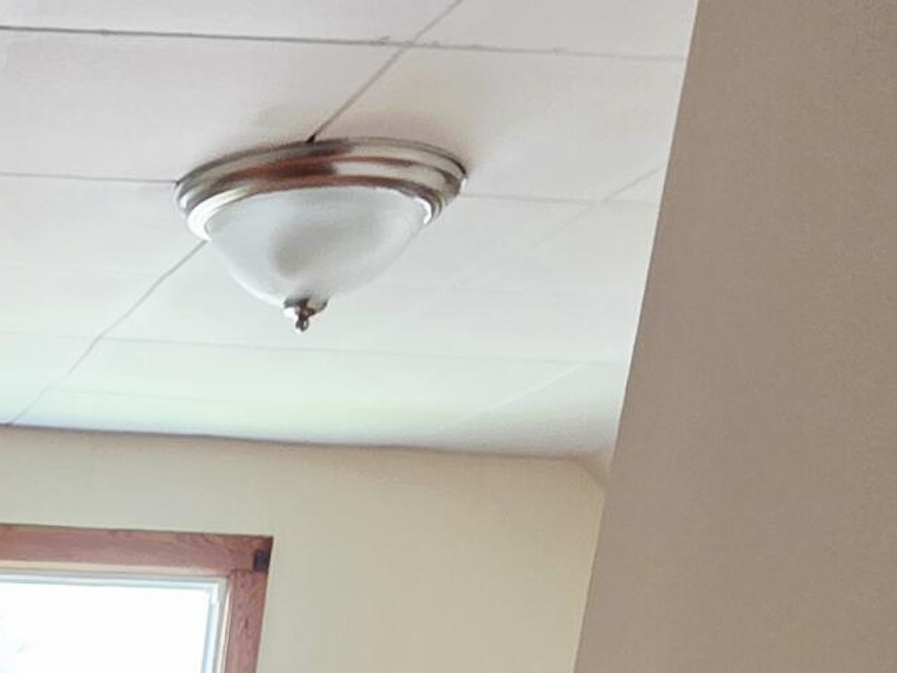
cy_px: 1411
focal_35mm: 60
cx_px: -255
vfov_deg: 16.8
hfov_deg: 27.2
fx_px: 1555
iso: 200
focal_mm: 2.2
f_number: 1.9
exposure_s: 1/120
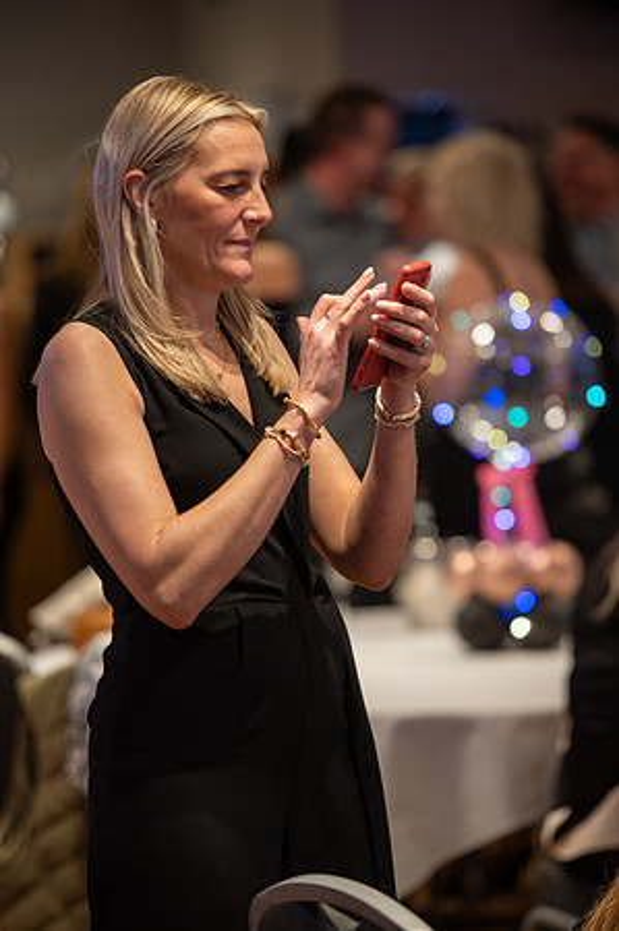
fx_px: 4653
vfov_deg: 11.4
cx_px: 310
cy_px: 466
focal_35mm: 180
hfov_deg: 7.6
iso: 1600
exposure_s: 1/125
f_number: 2.8
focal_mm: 180
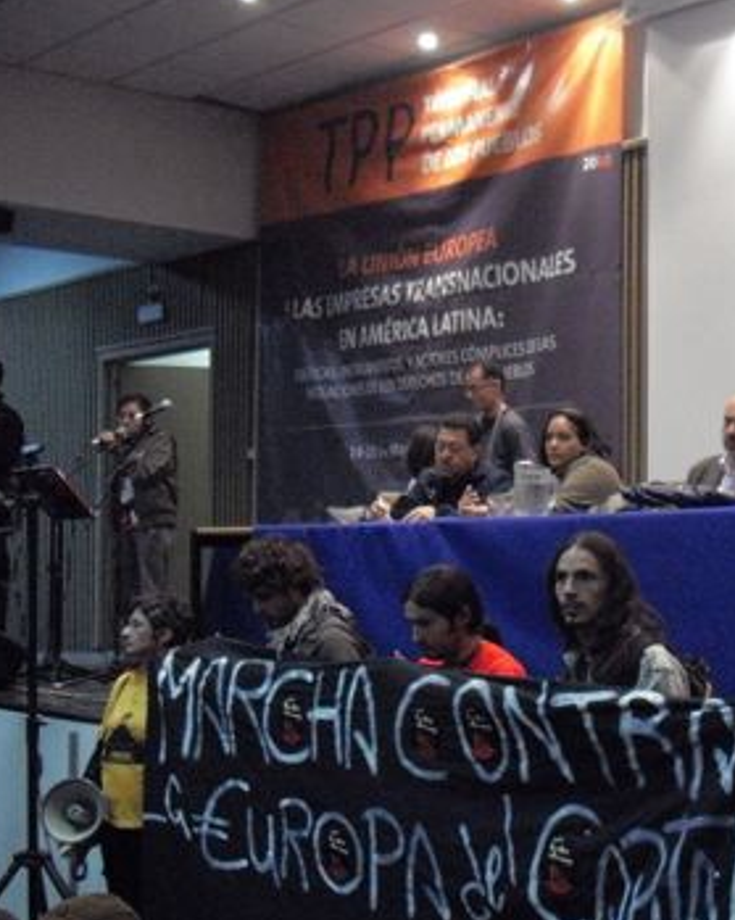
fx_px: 1850
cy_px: 432
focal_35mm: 68
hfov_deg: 21.5
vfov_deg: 27.9
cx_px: 767
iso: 800
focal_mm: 6.2
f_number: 2.8
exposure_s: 1/40
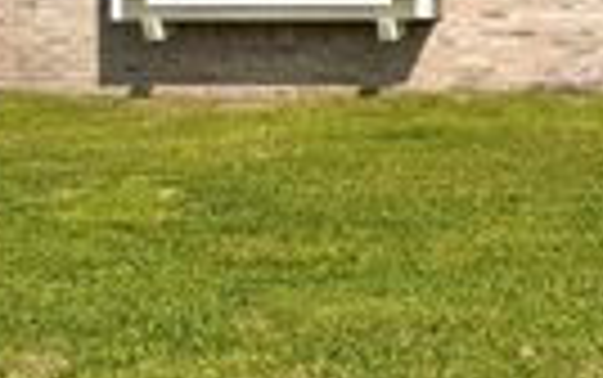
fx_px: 1563
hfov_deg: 19.6
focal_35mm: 95
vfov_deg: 13.4
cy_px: -92
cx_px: 842
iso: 80
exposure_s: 1/6173
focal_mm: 6.76
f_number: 1.78
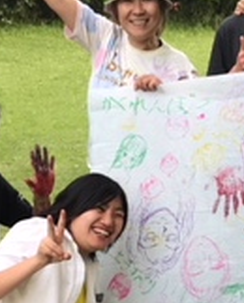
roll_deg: -2.6
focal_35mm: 108
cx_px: 242
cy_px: 281
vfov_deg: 17.5
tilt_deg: -17.2
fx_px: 973
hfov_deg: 14.1
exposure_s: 1/134
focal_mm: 3.99
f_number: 1.8
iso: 20
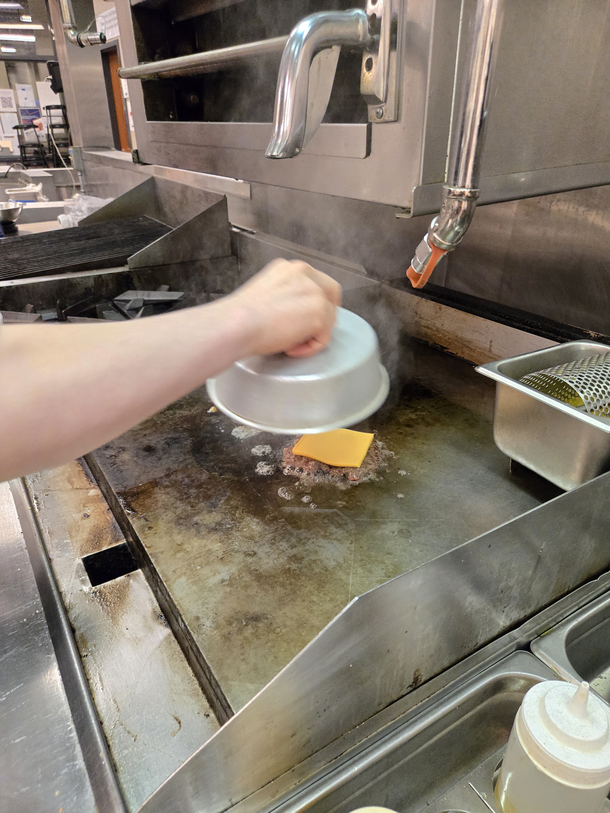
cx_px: 305
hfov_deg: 58.9
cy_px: 406
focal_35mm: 23
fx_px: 540
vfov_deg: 73.9
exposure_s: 1/120
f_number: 1.8
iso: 640
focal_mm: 5.4
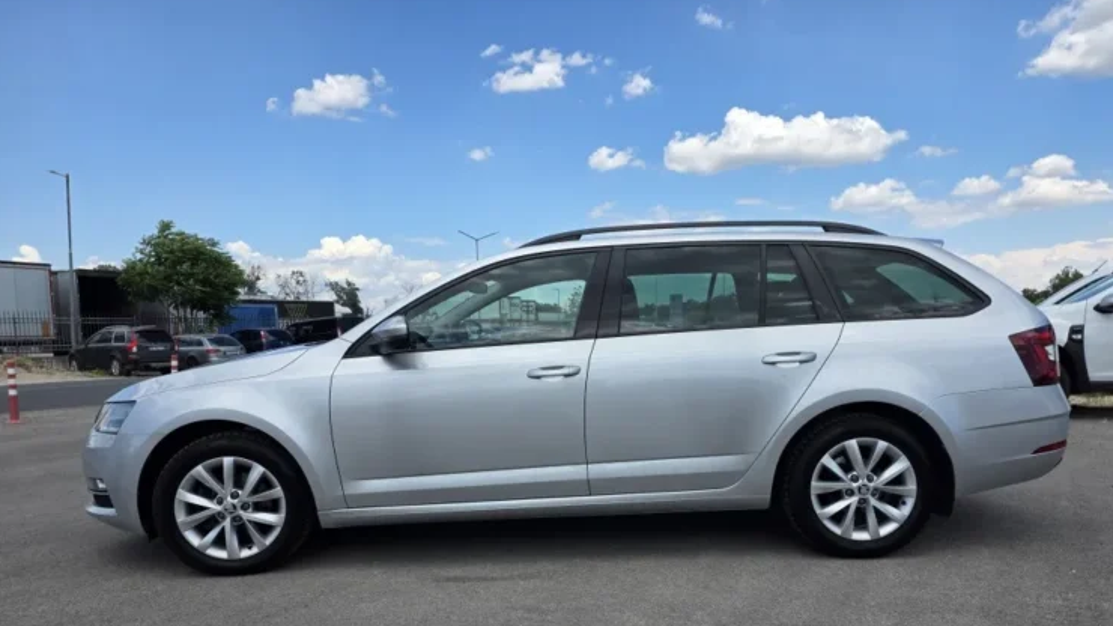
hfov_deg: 71.9
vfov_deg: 43.7
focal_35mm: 26
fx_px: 767
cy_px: 423
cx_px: 573
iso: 80
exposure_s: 1/5958
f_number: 1.7
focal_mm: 6.25
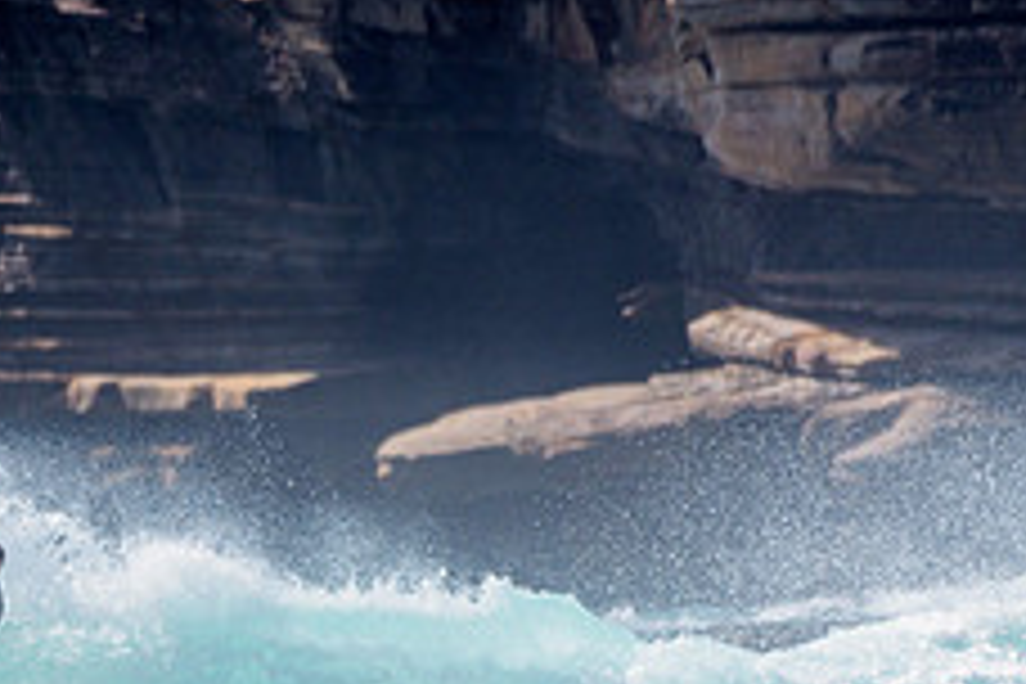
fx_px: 44457
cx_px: -34
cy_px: 670
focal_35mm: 1560
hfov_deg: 1.3
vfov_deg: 0.9
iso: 100
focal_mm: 500
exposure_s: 1/2000
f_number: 5.6
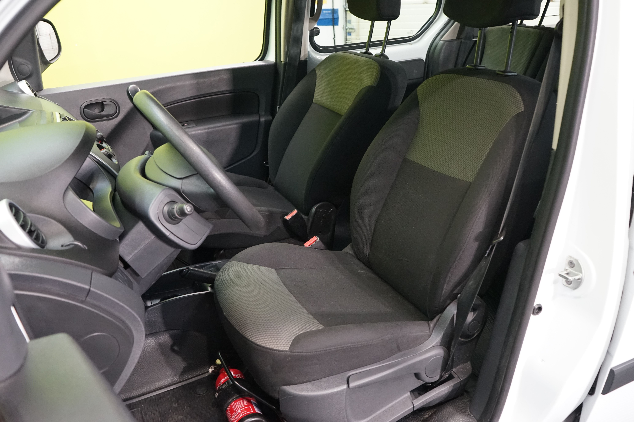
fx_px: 546
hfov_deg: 60.3
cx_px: 317
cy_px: 211
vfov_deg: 42.3
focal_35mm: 31
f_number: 6.3
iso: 3200
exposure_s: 1/40
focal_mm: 31
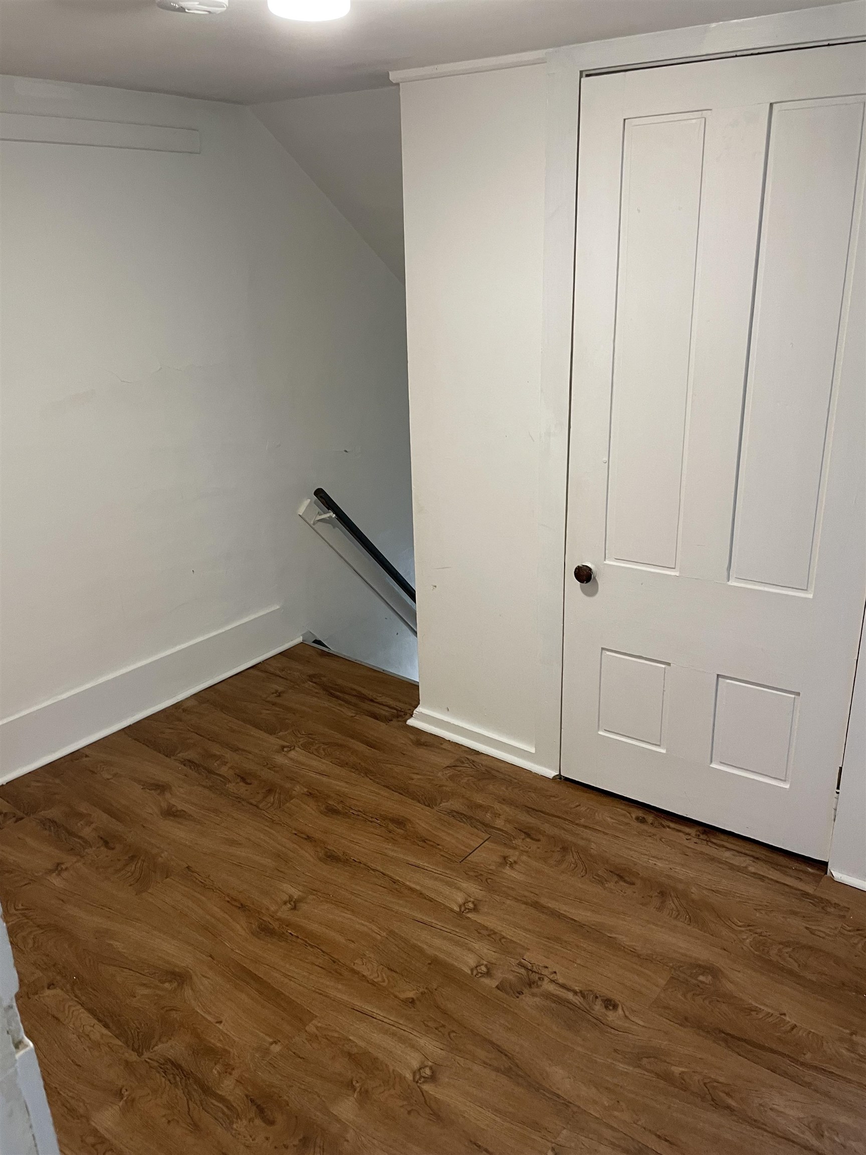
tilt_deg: -20.7
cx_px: 433
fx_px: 867
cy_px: 578
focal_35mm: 26
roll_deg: +1.6
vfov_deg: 67.3
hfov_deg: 53.1
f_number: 1.6
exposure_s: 1/60
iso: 160
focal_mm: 4.2
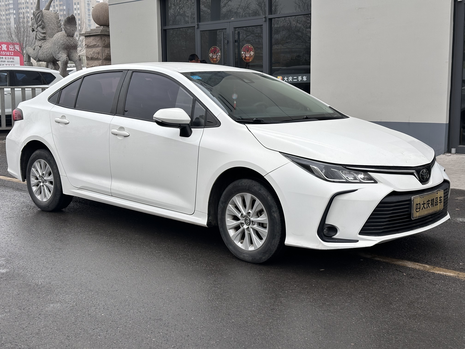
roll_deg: +1.5
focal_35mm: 48
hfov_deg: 39.7
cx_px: 232
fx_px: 645
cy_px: 174
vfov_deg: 30.3
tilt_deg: -7.5
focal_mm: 6.86
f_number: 1.78
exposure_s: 1/580
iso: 64
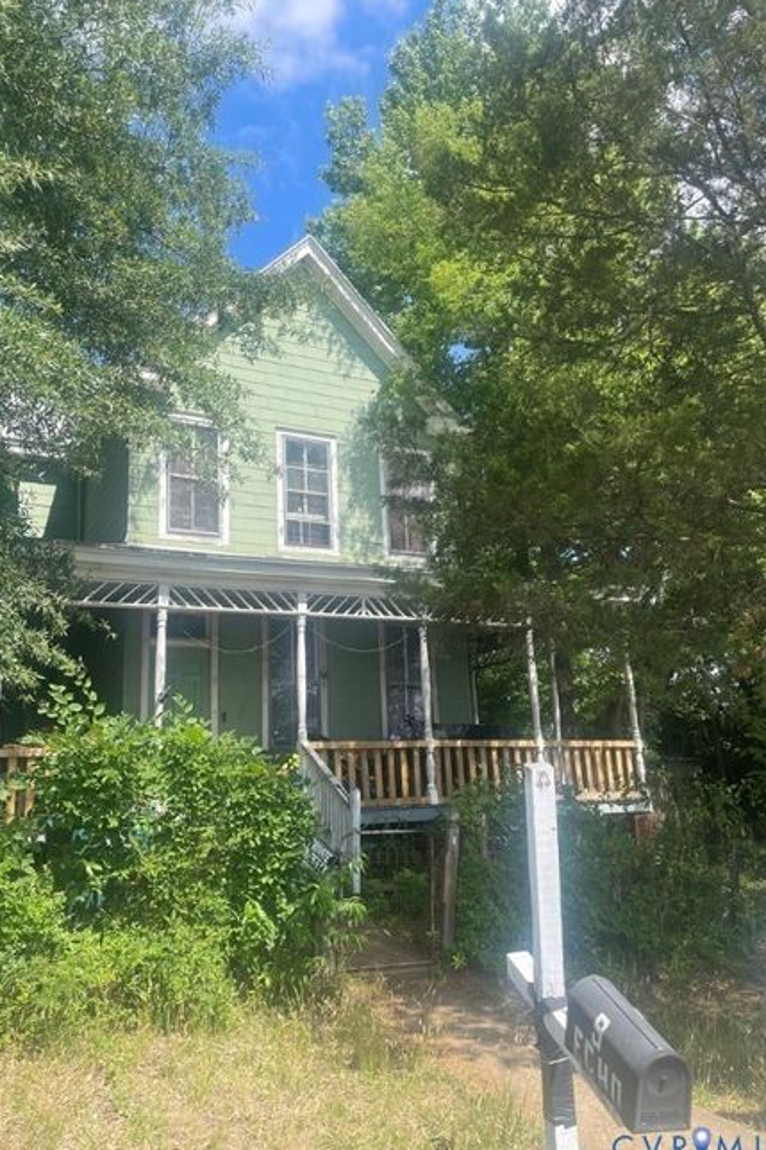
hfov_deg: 46.3
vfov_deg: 65.5
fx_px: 894
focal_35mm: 28
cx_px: 345
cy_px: 576
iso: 32
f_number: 1.6
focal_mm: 4.2
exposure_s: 1/1490
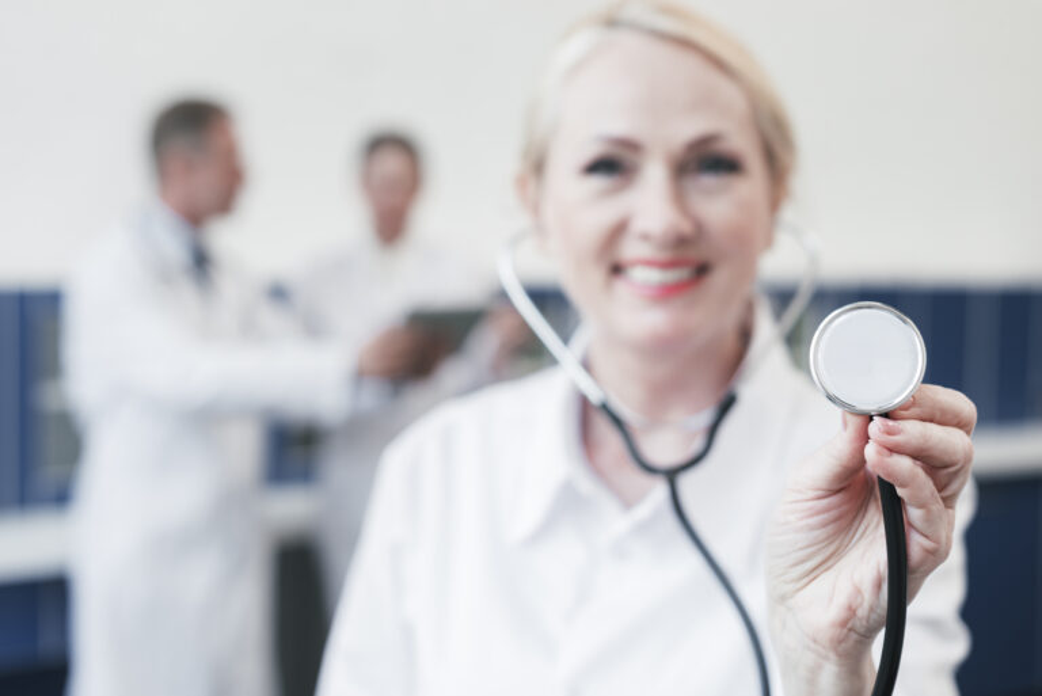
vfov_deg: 27.0
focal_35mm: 50
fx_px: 1448
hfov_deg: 39.6
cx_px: 521
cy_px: 348
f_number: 3.2
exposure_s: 1/160
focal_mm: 50
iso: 250
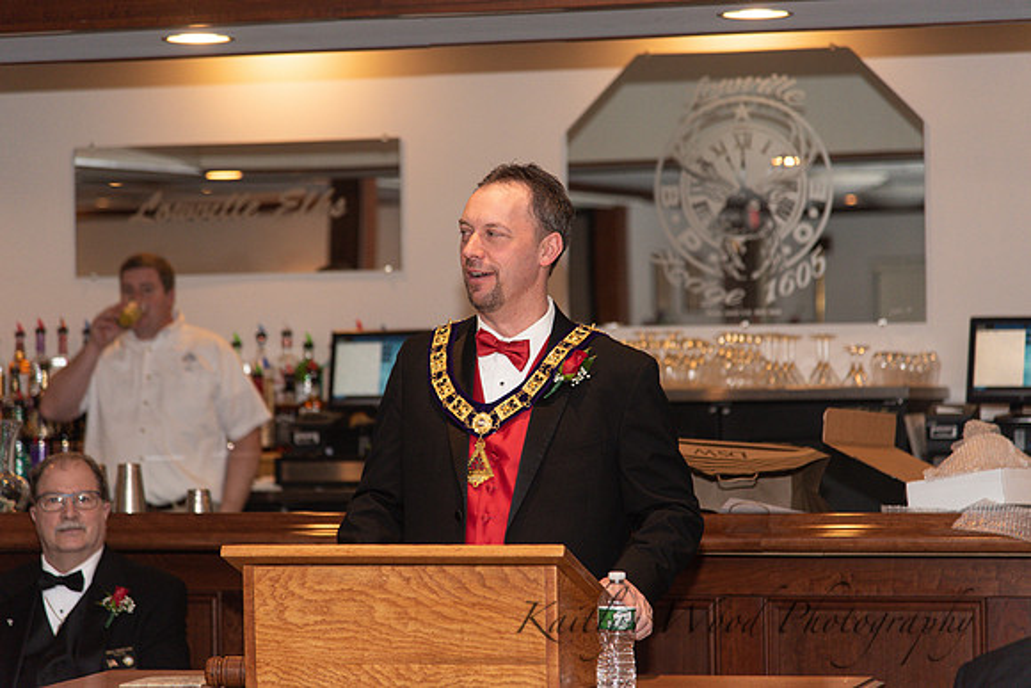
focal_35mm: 120
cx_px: 516
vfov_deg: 11.4
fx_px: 3437
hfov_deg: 17.1
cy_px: 344
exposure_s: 1/200
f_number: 4
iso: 800
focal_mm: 120
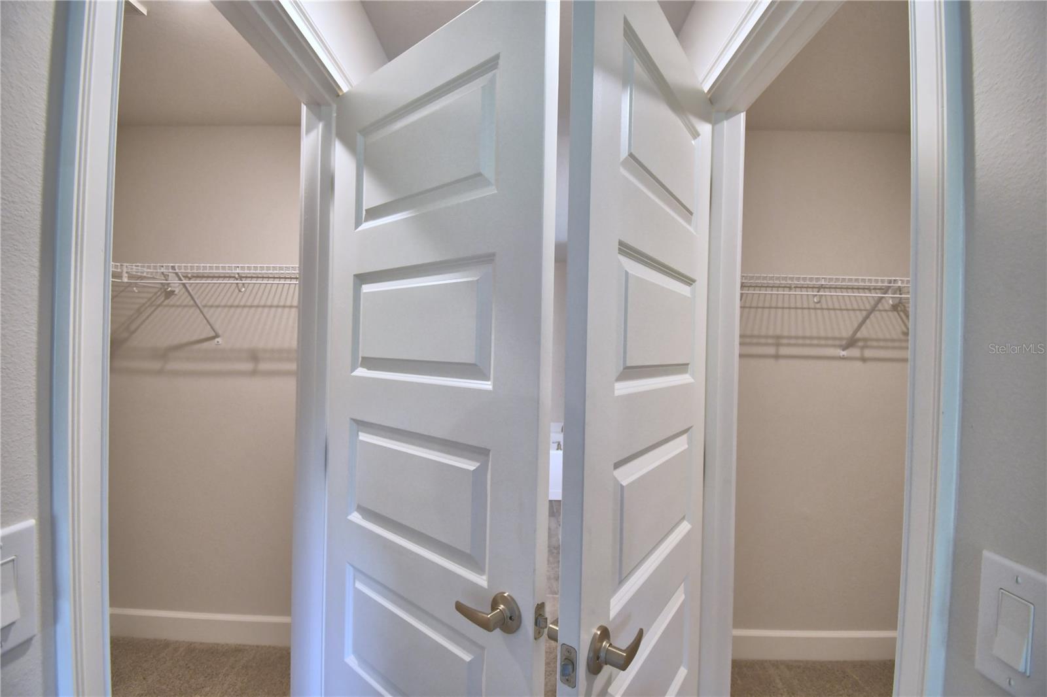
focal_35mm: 15
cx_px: 524
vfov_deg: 77.3
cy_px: 348
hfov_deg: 100.4
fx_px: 436
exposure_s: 1/50
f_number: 4.5
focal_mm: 10
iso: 400
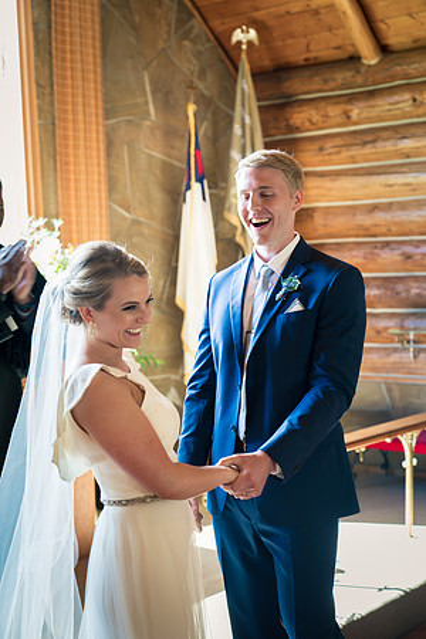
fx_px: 958
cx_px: 213
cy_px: 320
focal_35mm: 54
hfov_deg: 25.1
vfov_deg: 36.9
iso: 400
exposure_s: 1/60
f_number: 2.8
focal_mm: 54
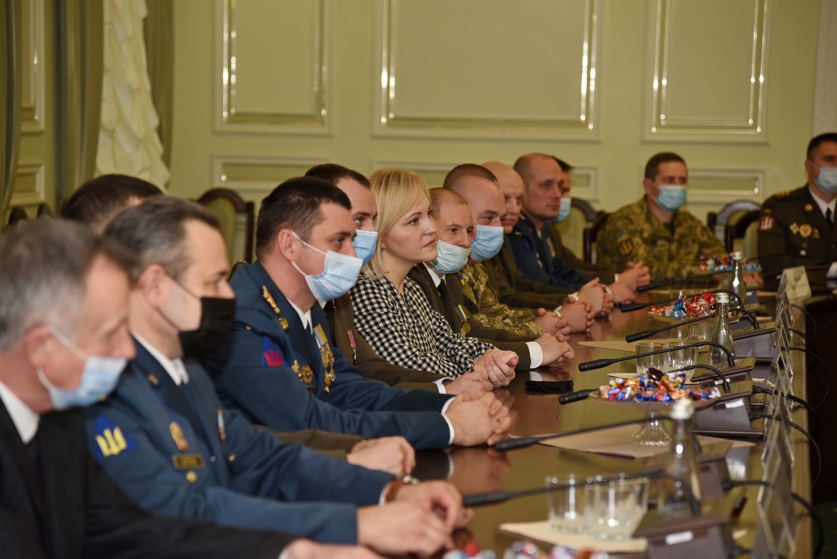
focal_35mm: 120
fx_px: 2791
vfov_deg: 11.4
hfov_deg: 17.1
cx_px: 418
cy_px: 280
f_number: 4
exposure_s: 1/200
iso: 800
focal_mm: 120
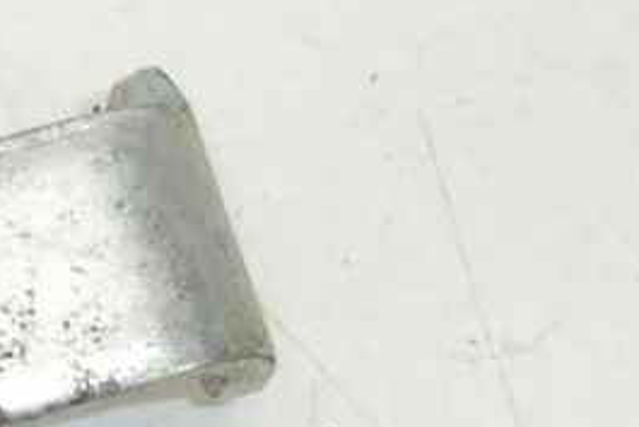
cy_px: 263
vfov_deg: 6.8
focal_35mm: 201
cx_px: -1088
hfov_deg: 8.9
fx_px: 3570
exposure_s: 1/80
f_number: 3.5
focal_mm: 4.4
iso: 200
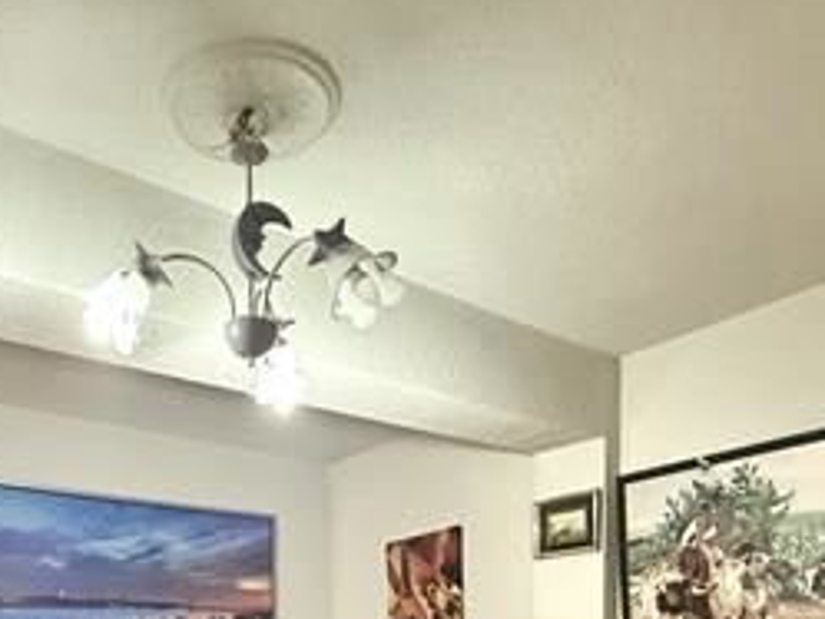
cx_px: 295
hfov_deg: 50.7
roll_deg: +1.6
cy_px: 775
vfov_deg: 31.8
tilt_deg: -7.2
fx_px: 858
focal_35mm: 36
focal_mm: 2.22
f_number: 2.2
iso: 640
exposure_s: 1/60
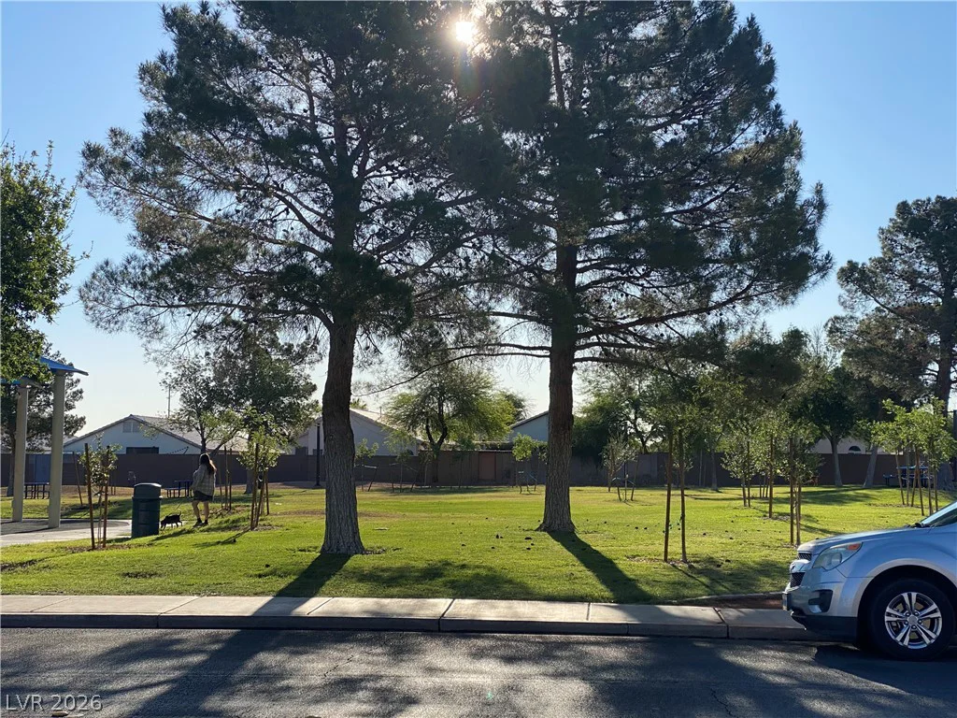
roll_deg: +0.6
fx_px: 1438
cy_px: 359
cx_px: 478
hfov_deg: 36.8
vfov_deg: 28.0
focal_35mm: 52
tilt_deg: +5.4
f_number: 2
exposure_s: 1/1453
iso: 20
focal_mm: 6
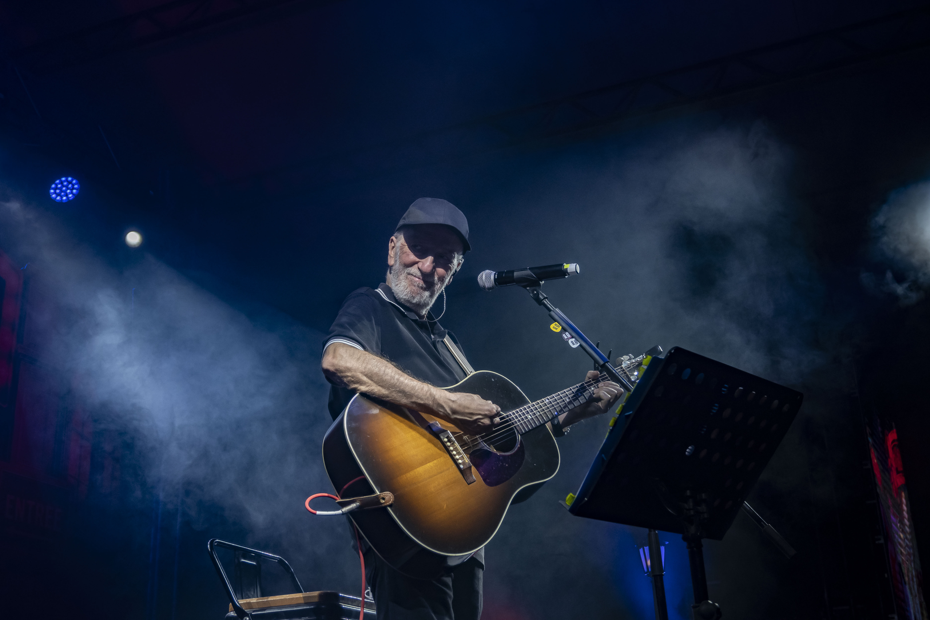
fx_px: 1124
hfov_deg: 45.0
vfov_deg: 30.8
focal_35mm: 44
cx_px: 465
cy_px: 310
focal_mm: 29
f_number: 4.8
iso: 640
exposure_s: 1/1250
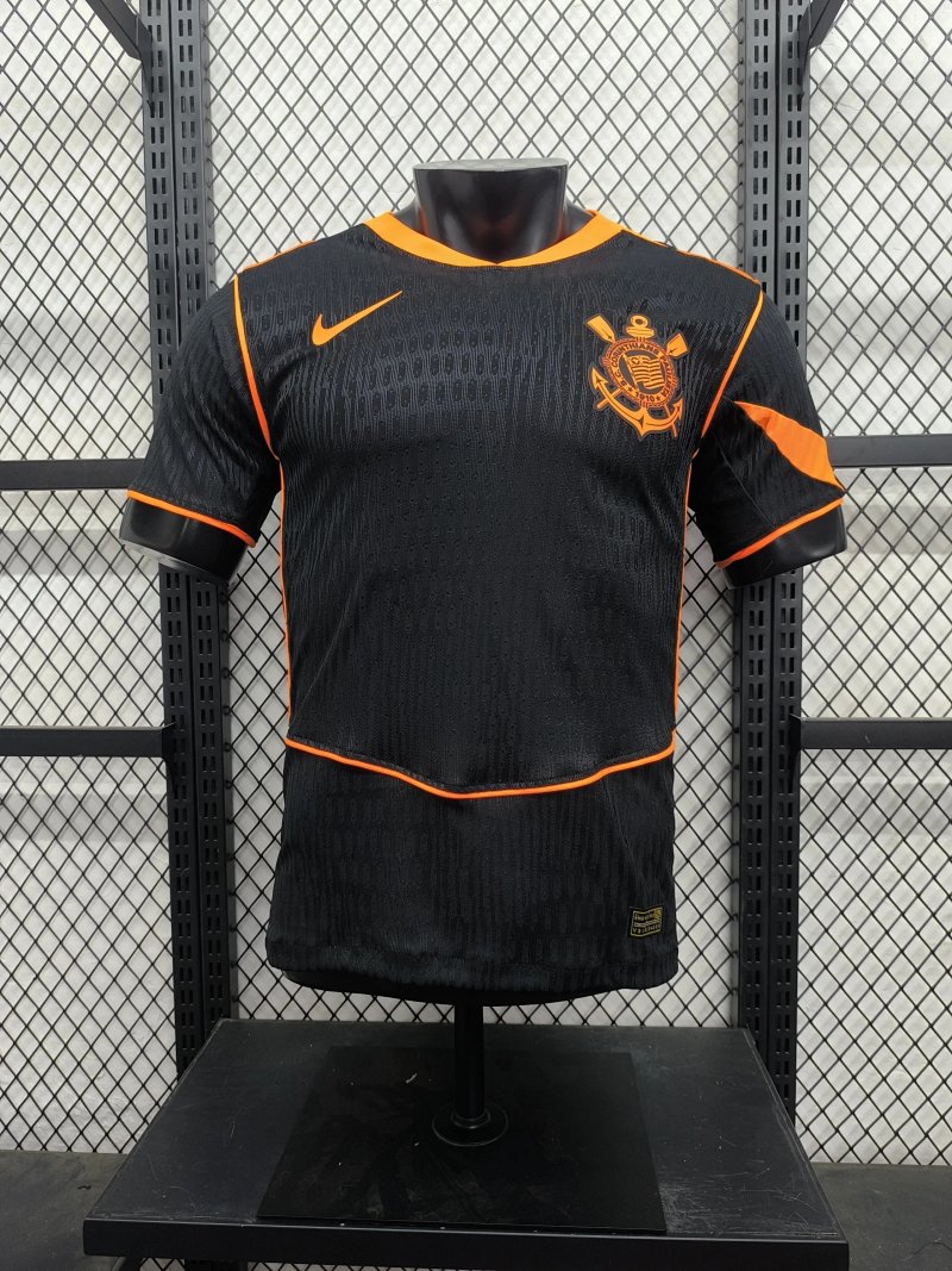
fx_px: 844
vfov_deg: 73.9
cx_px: 476
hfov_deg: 58.9
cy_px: 636
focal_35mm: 23
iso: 500
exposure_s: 1/50
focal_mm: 6.14
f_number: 1.65
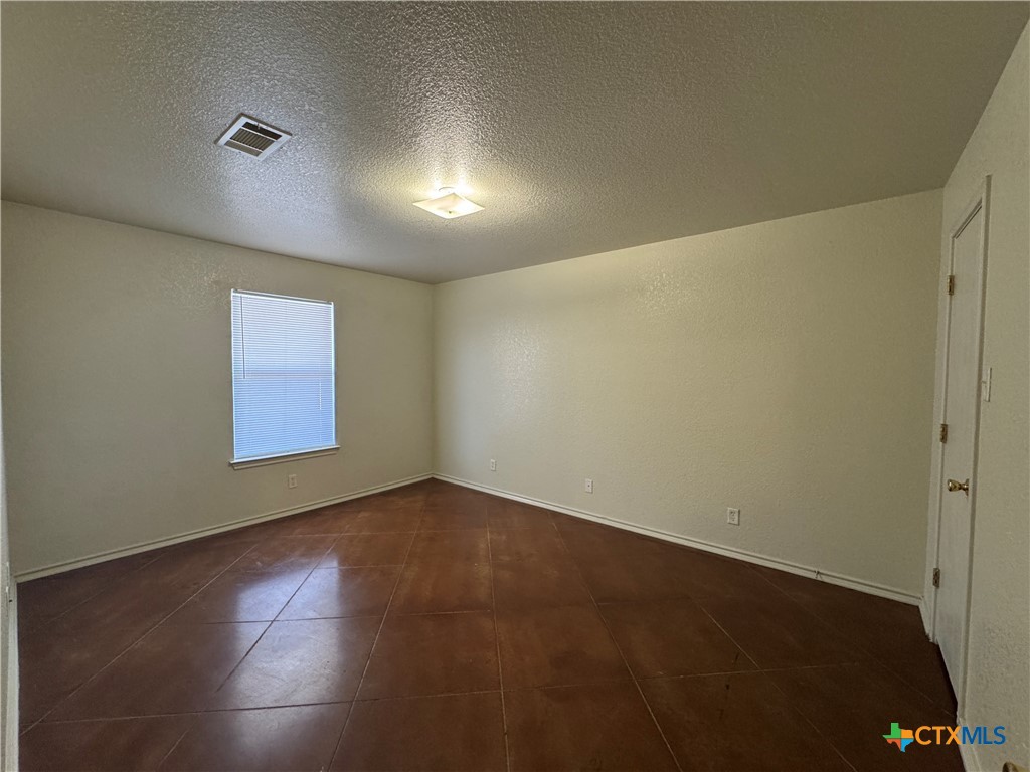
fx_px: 417
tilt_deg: -2.8
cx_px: 515
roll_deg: -0.8
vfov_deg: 85.7
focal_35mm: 14
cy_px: 386
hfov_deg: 102.1
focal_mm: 2.22
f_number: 2.2
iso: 250
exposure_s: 1/60
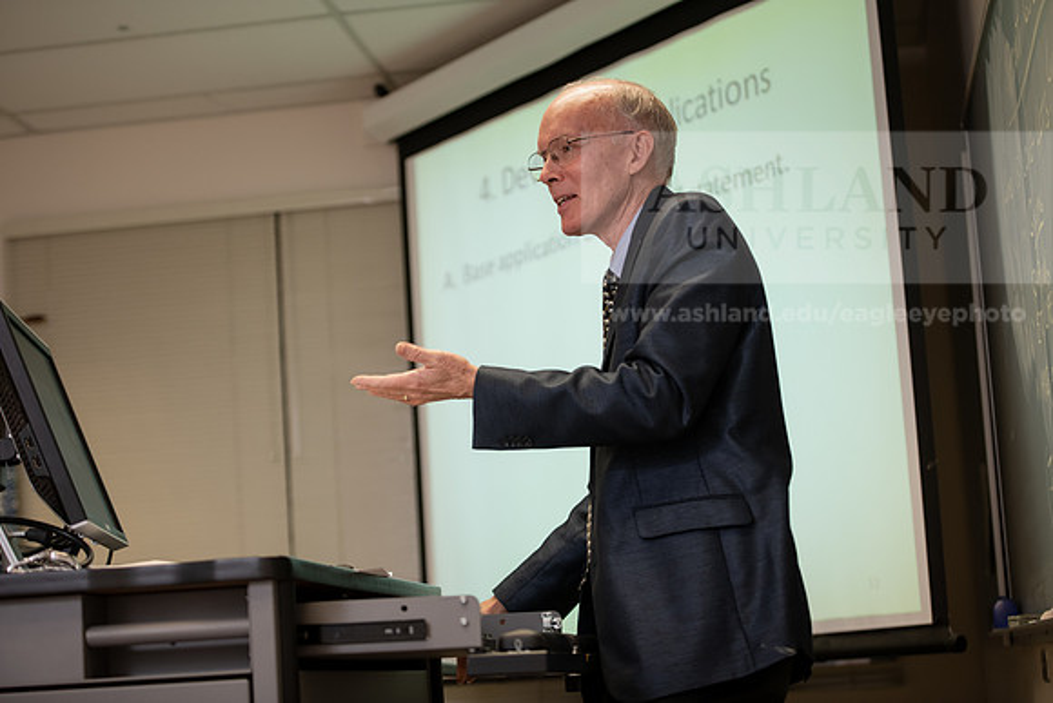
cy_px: 352
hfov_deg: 28.8
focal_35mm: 70
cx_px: 526
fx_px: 2048
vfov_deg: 19.5
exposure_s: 1/200
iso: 1000
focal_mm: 70
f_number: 3.2
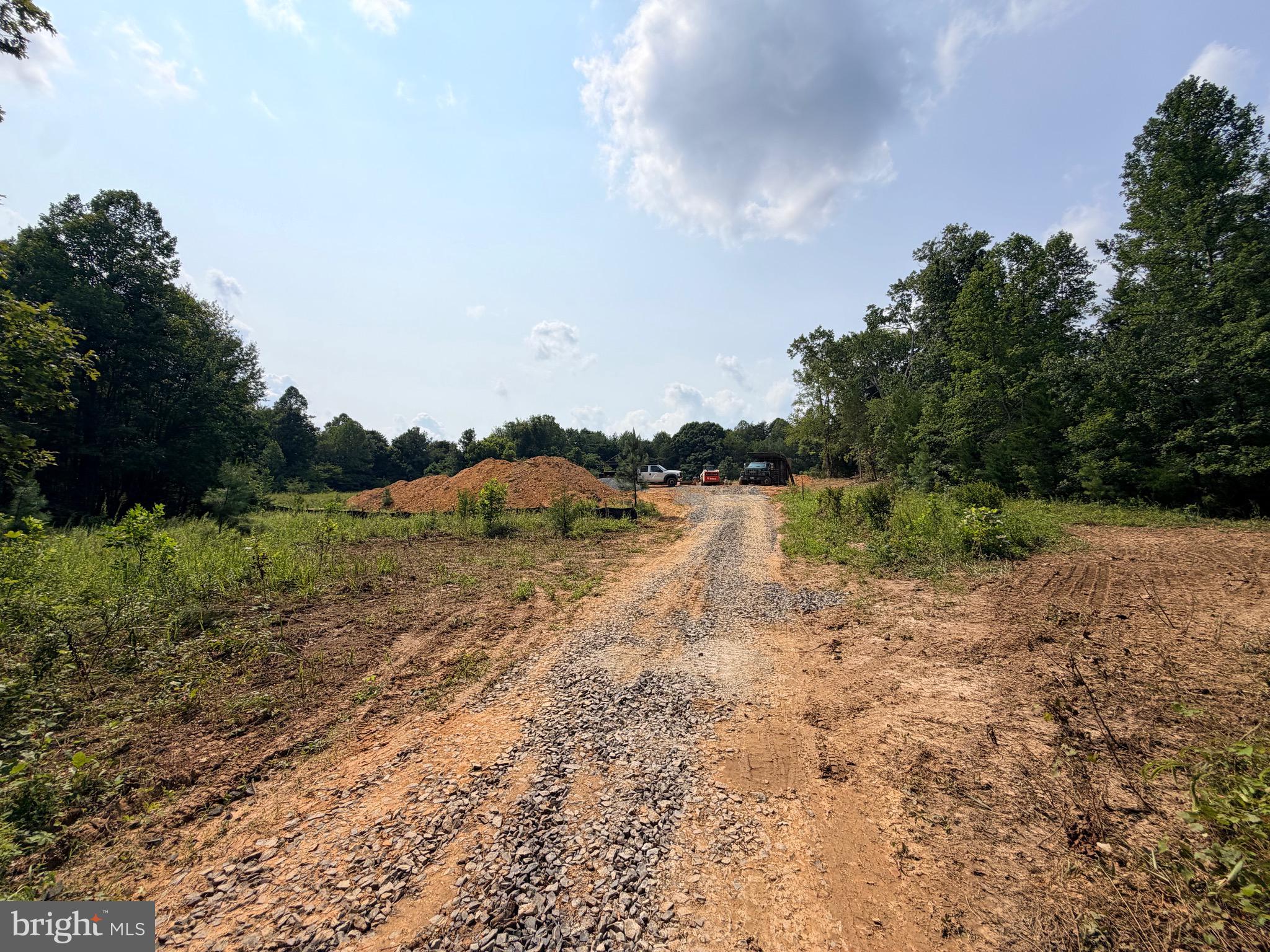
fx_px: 514
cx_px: 635
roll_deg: -0.3
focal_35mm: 14
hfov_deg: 102.1
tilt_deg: +1.1
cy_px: 476
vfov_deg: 85.7
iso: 20
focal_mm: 2.22
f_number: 2.2
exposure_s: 1/1961
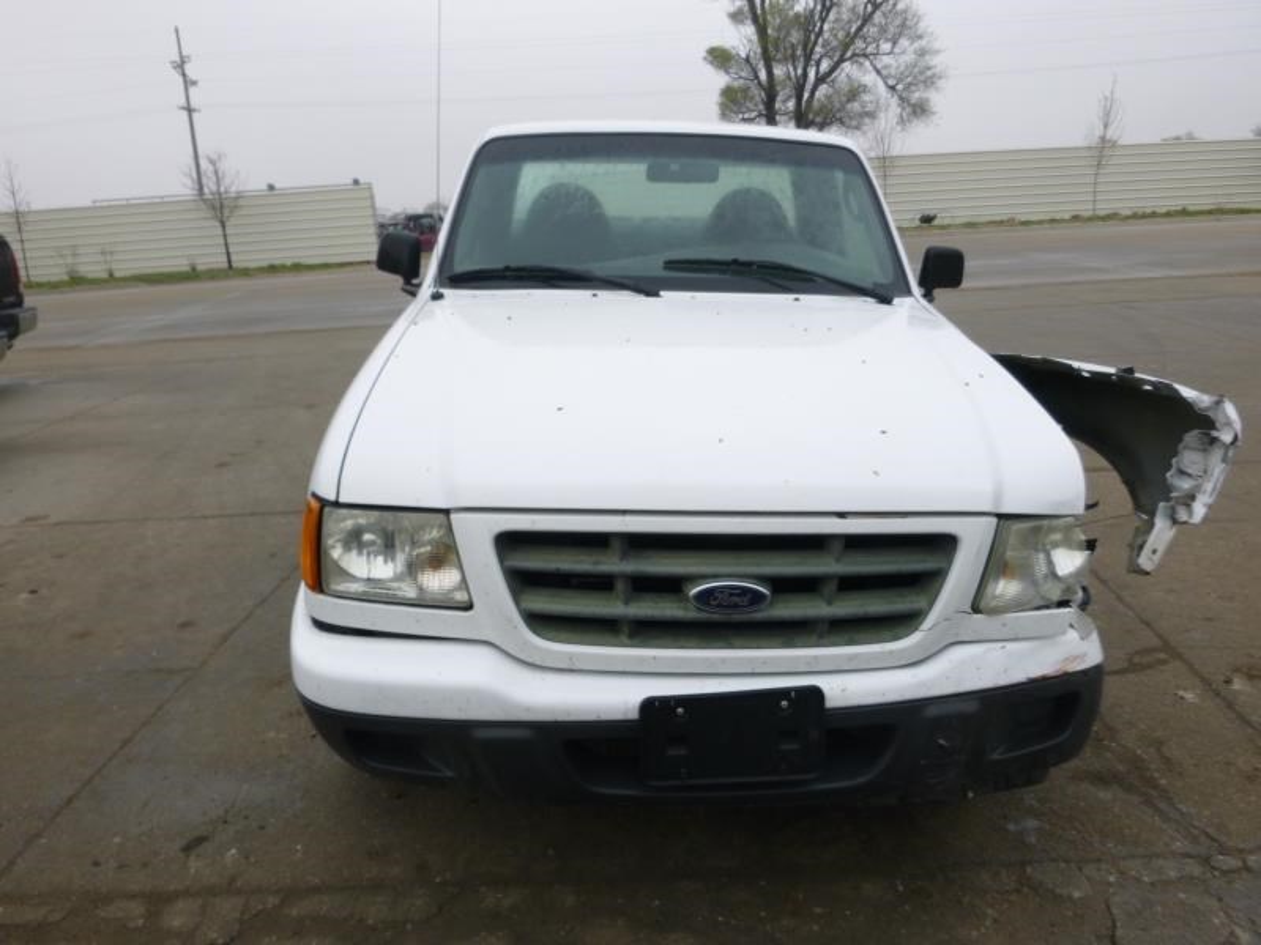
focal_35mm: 25
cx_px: 630
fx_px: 911
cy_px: 472
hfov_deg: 69.4
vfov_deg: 54.9
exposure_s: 1/160
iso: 100
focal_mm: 4.5
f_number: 3.9
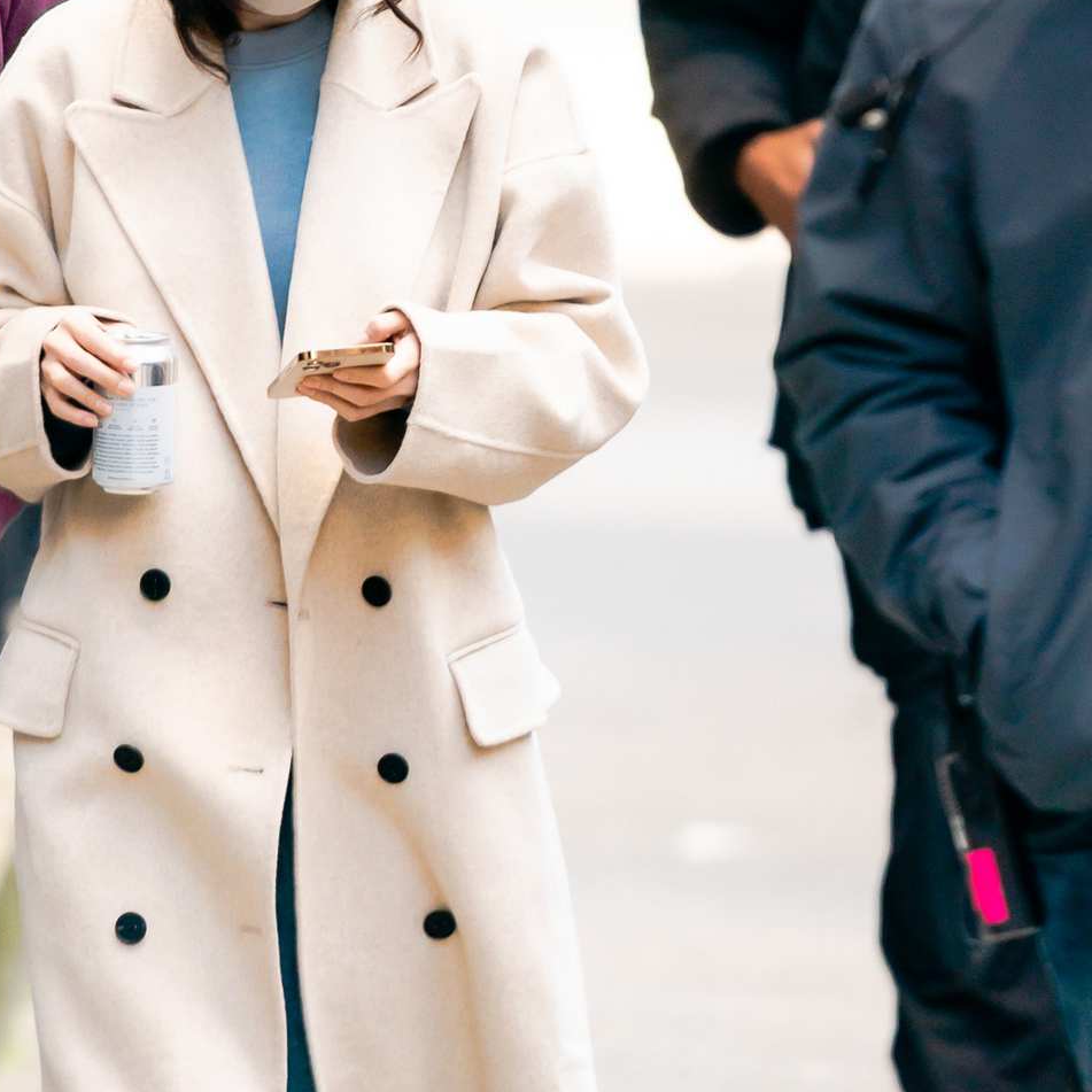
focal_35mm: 398
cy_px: 676
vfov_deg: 4.4
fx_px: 14205
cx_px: 300
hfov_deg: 4.4
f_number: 2.8
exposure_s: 1/500
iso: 500
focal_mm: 198
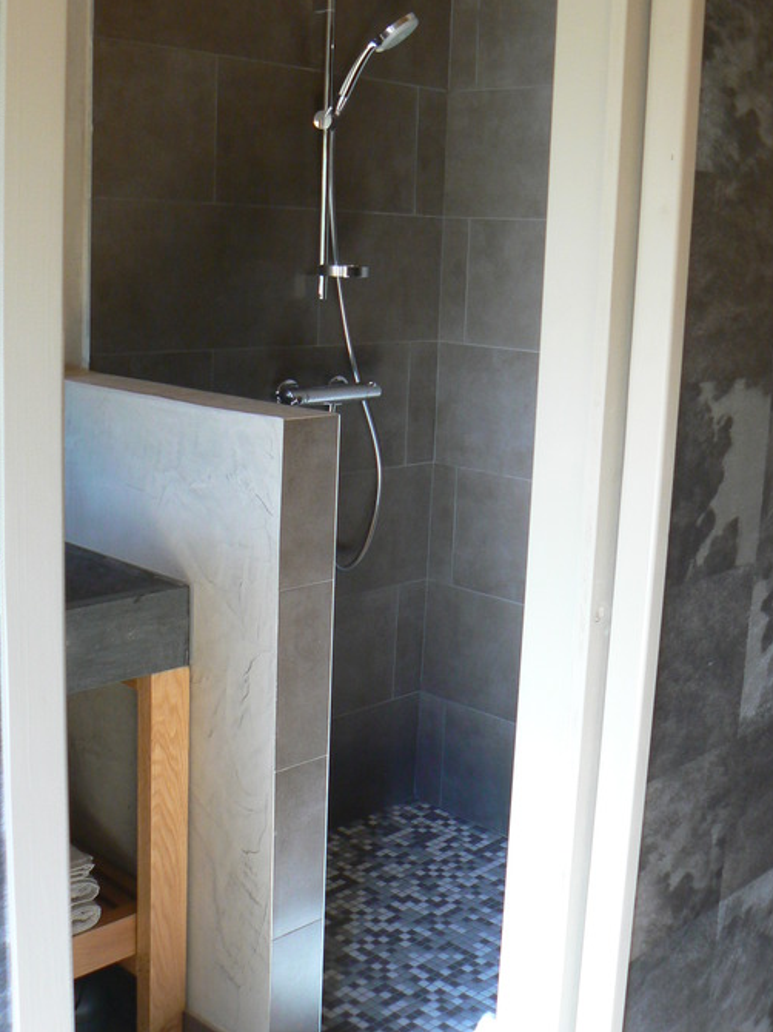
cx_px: 393
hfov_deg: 33.6
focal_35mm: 43
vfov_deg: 43.8
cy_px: 481
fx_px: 1281
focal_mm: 6
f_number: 2.8
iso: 125
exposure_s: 1/30
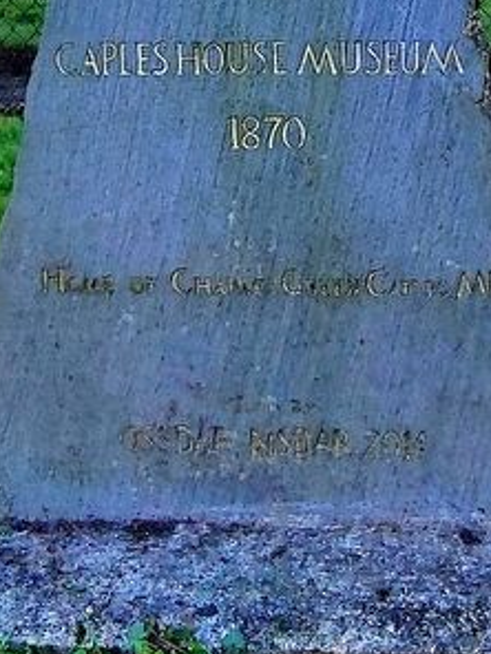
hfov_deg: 26.9
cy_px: -46
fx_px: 1021
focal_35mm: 54
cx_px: 323
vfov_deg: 31.9
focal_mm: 2.18
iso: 50
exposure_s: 1/333
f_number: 1.9
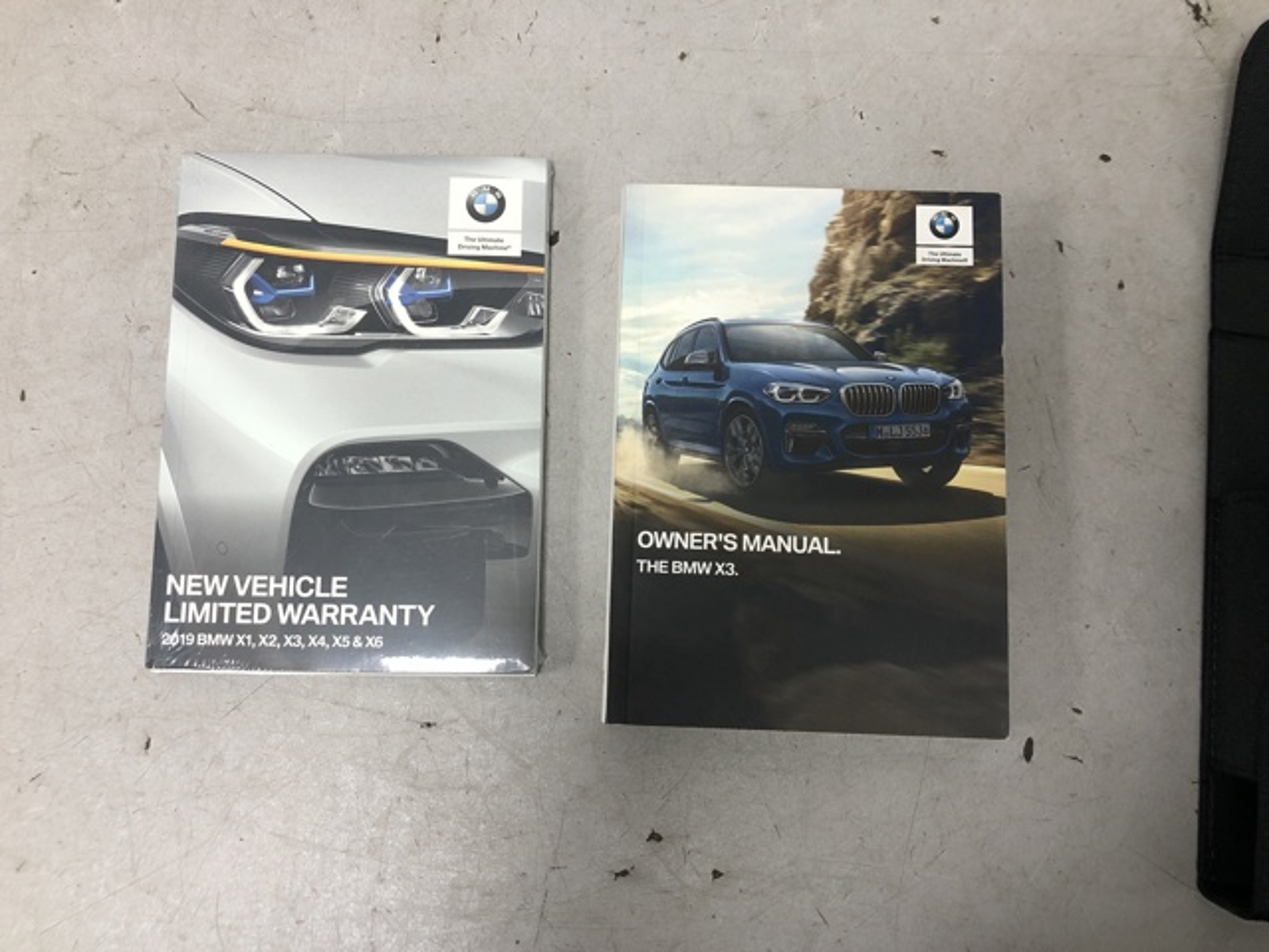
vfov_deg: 49.7
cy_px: 476
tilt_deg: -82.6
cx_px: 634
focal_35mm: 28
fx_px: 1026
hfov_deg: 63.4
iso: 40
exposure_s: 1/33
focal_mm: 4
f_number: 1.8
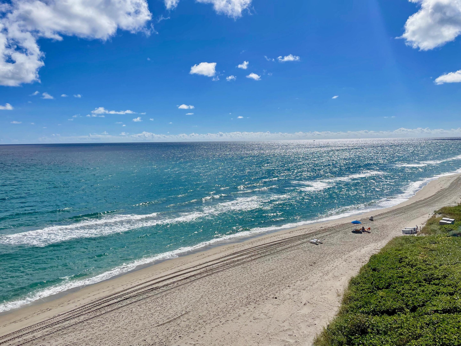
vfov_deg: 53.1
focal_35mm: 26
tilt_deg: -4.8
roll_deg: +0.2
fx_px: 346
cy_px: 173
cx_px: 230
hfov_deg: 67.3
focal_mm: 4.2
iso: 32
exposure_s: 1/10753
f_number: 1.6
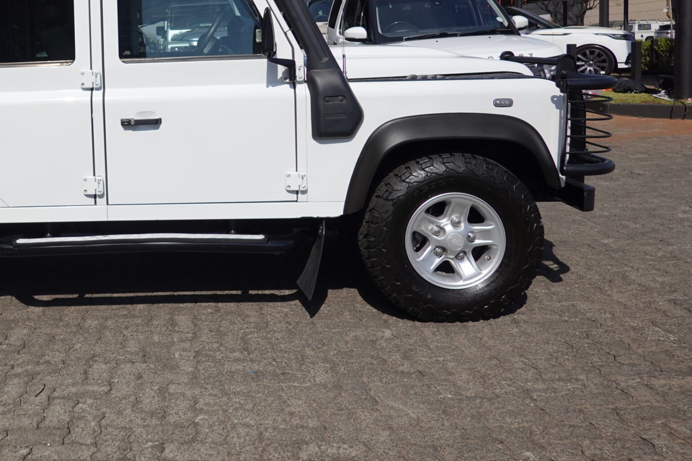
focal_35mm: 40
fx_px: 769
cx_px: 129
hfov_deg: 45.7
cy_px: 89
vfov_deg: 32.4
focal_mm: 9
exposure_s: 1/2500
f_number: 2.8
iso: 125
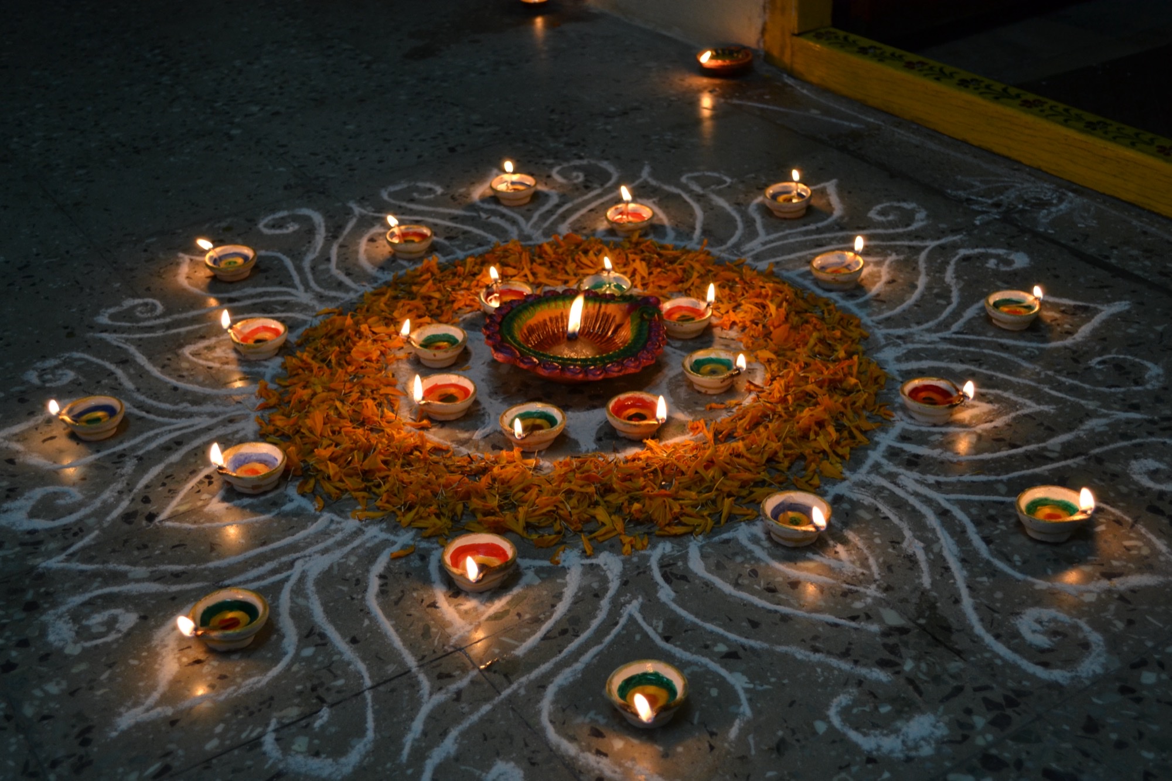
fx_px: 1416
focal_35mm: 44
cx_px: 586
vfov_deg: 30.8
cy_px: 390
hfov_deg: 45.0
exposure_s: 1/40
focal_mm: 29
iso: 400
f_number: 4.5
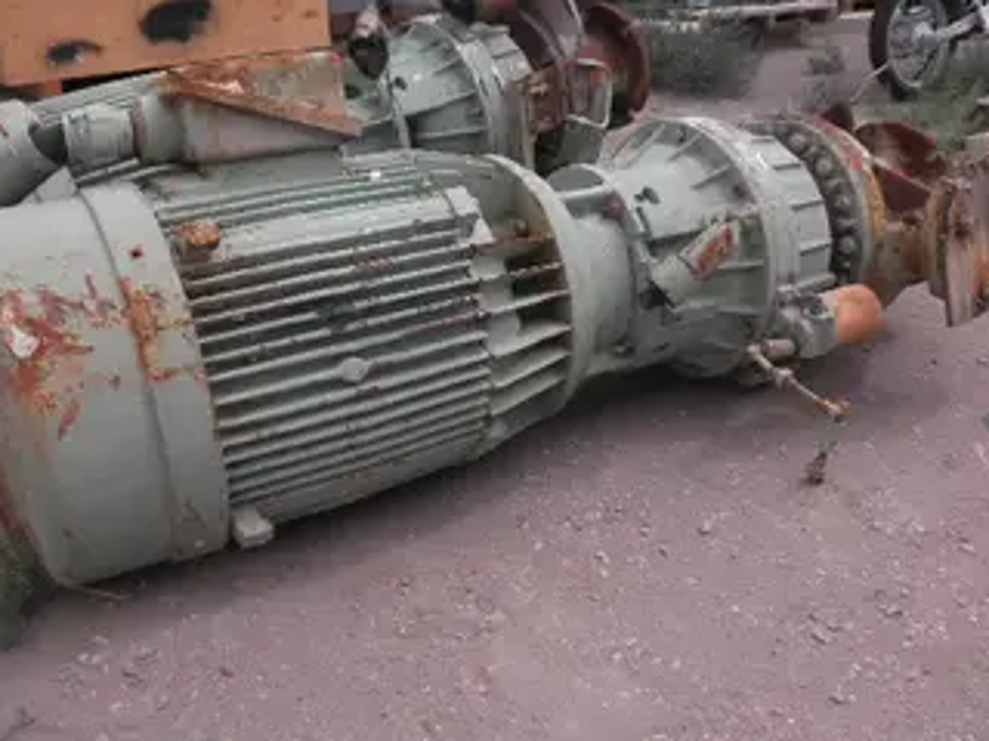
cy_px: 312
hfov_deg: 52.6
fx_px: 1000
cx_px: 491
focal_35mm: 35
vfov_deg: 40.6
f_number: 8.5
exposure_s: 1/80
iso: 64
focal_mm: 5
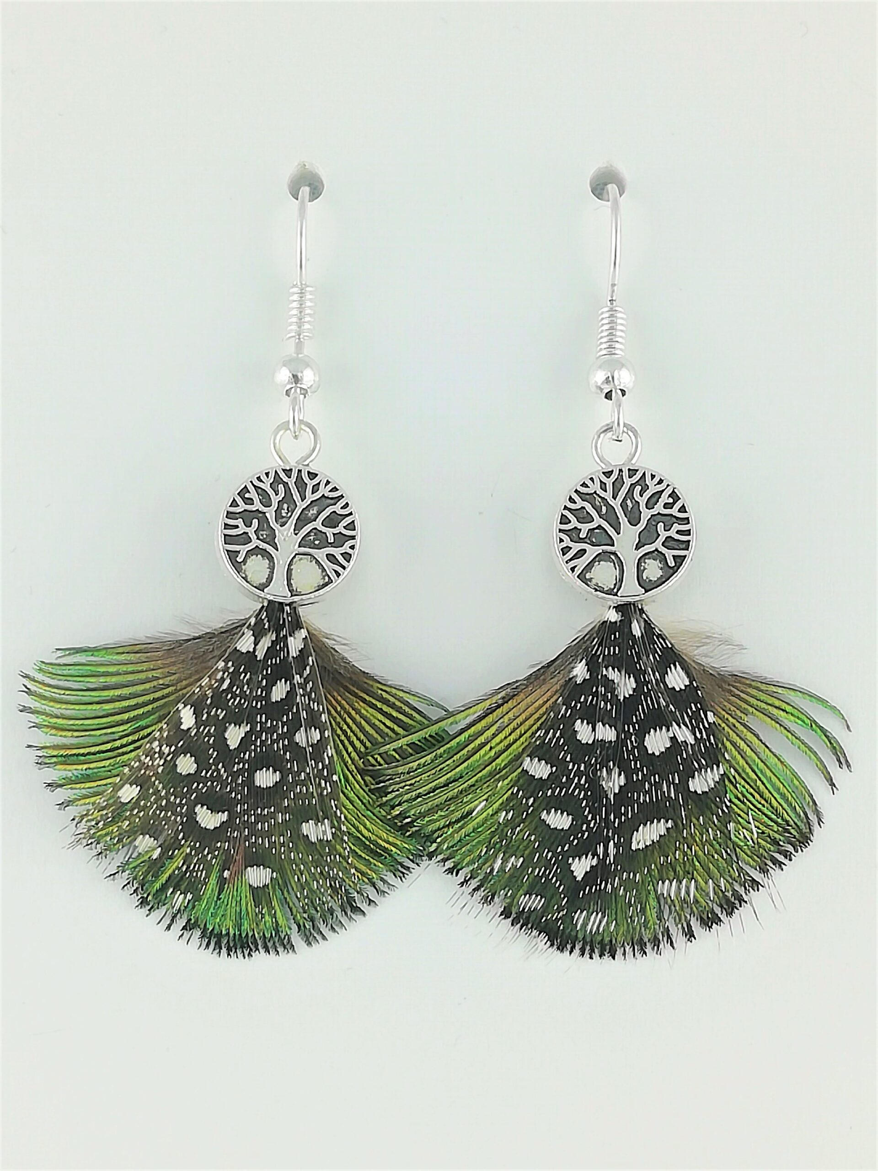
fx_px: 2333
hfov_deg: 21.3
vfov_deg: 28.2
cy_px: 586
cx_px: 439
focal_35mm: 69
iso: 50
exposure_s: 1/182
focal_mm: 3.46
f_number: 2.2
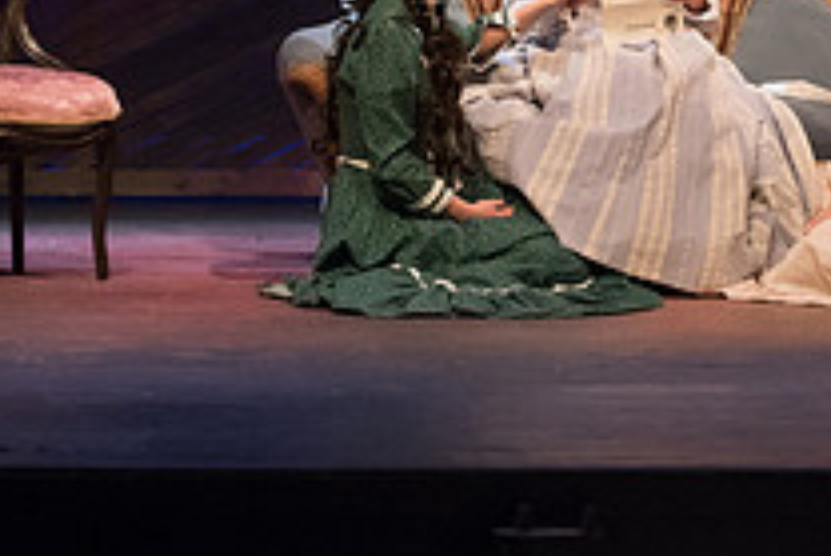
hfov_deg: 8.6
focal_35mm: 237
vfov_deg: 5.8
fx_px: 5474
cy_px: -146
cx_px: 851
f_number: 4
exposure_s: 1/320
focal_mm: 85
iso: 4000
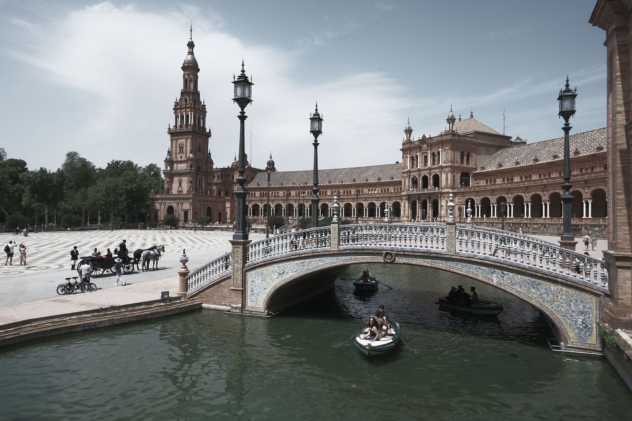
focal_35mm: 24
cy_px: 210
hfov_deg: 73.7
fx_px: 421
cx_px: 316
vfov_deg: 53.1
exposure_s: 1/680
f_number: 8
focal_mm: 16
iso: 160
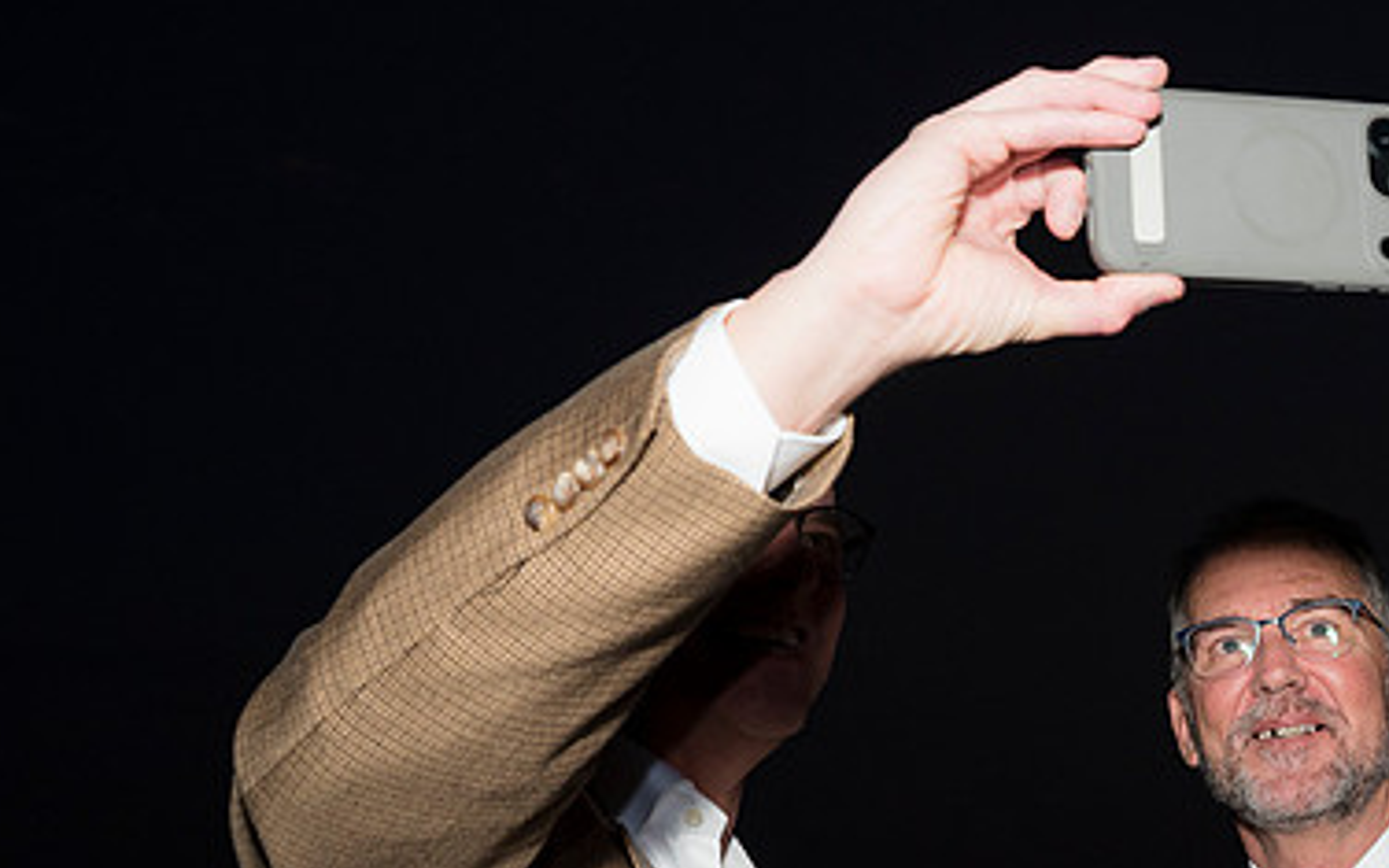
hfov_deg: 36.2
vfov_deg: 23.2
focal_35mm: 55
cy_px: 696
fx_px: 2082
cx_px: 1012
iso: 800
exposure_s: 1/125
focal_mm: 35
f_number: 5
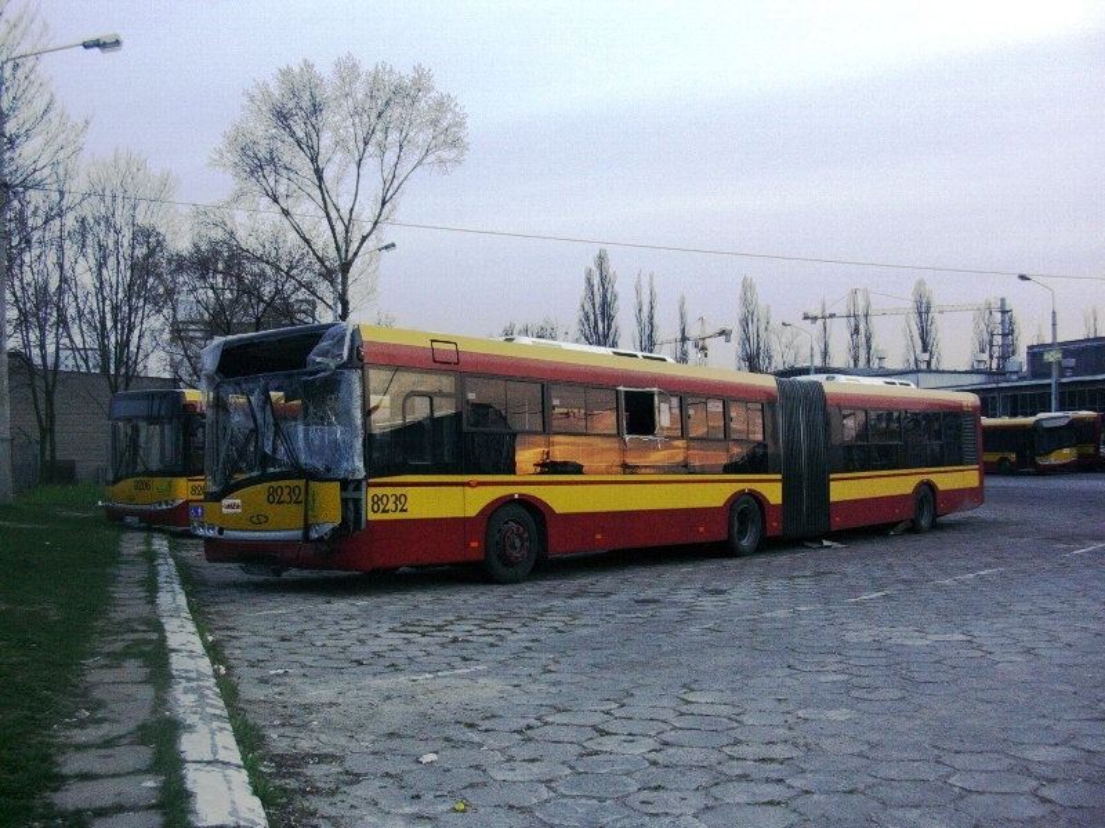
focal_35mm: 37
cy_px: 414
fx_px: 1181
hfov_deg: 50.1
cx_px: 552
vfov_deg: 38.7
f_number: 2.7
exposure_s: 1/32.9
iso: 70
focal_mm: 5.6
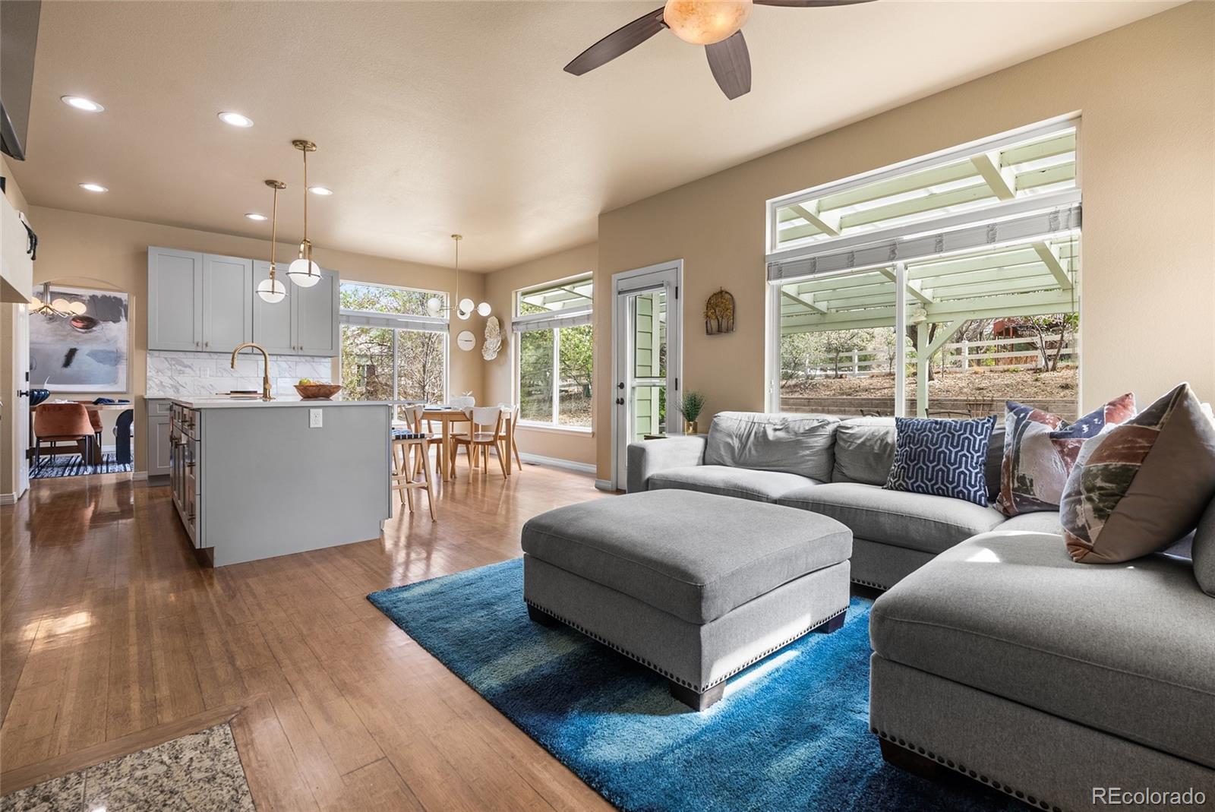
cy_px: 406
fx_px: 540
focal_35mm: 16
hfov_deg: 96.7
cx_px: 608
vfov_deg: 73.8
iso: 200
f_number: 8
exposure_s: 1/250
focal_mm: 16
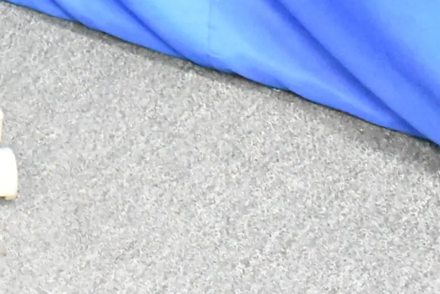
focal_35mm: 119
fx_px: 1455
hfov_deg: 15.6
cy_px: -227
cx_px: -252
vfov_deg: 10.8
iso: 18000
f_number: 8
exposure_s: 1/40
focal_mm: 22
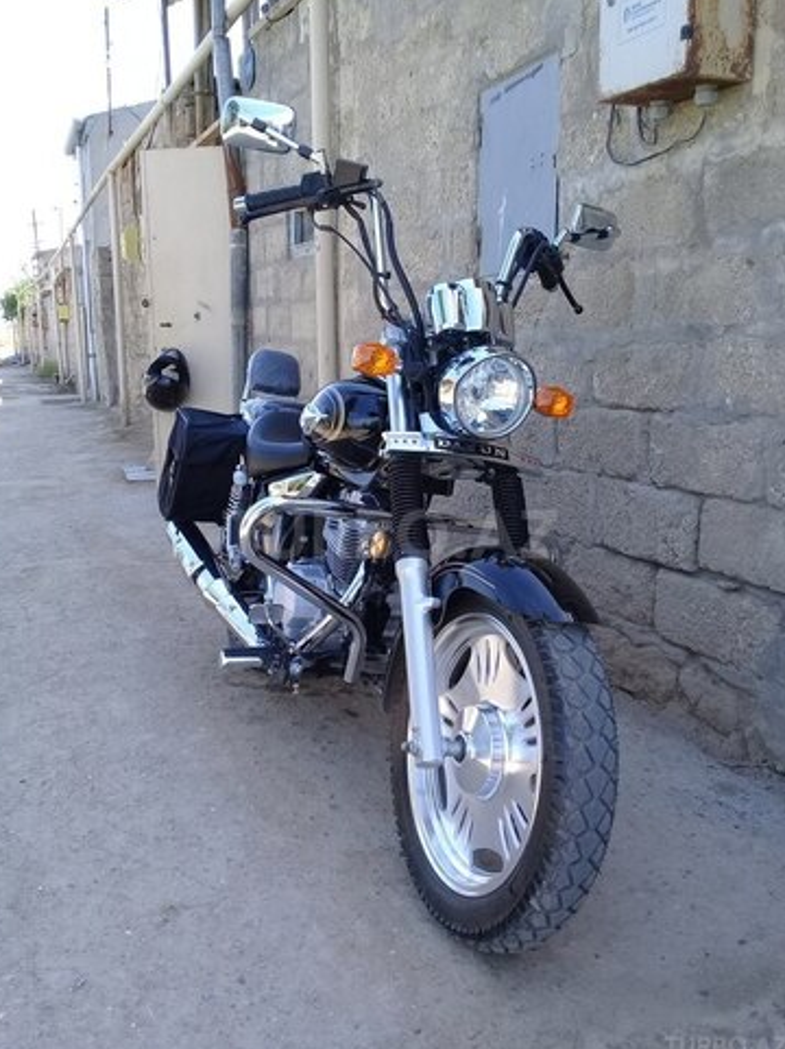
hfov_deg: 44.1
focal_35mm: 32
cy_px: 534
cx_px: 390
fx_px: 969
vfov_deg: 56.8
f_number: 2.2
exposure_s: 1/323
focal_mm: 3.3
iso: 50
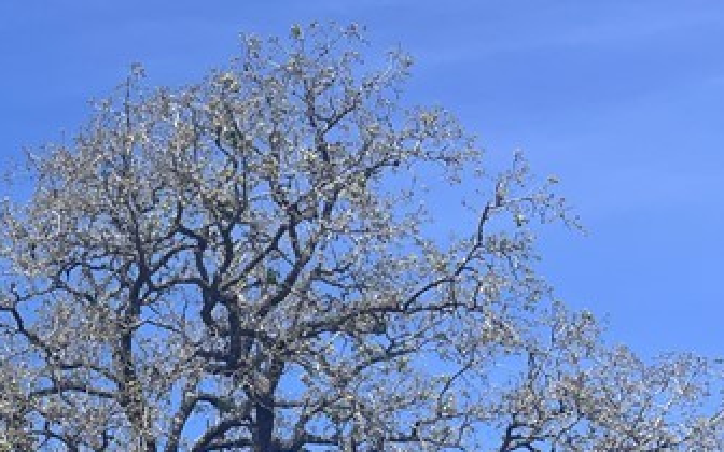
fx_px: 1657
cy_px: 672
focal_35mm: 84
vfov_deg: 14.5
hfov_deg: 22.3
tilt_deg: +8.4
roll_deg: -1.4
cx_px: -194
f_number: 1.5
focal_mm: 5.7
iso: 50
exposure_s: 1/4831
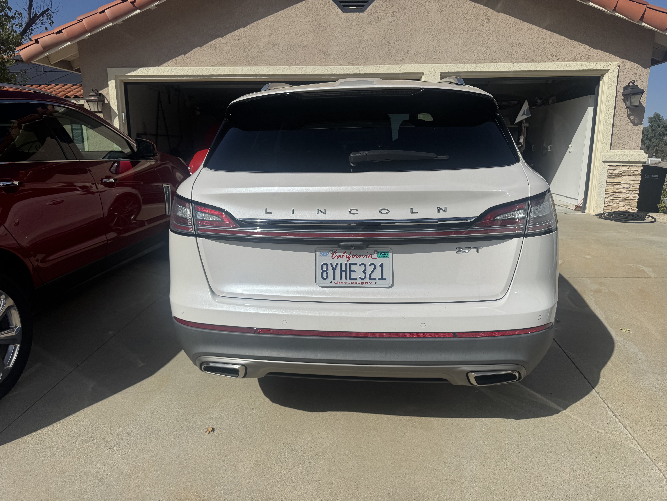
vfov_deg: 56.8
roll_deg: +0.0
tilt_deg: -12.6
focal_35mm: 24
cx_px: 334
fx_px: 462
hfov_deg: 71.6
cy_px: 250
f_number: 1.78
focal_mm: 6.76
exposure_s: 1/12346
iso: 80
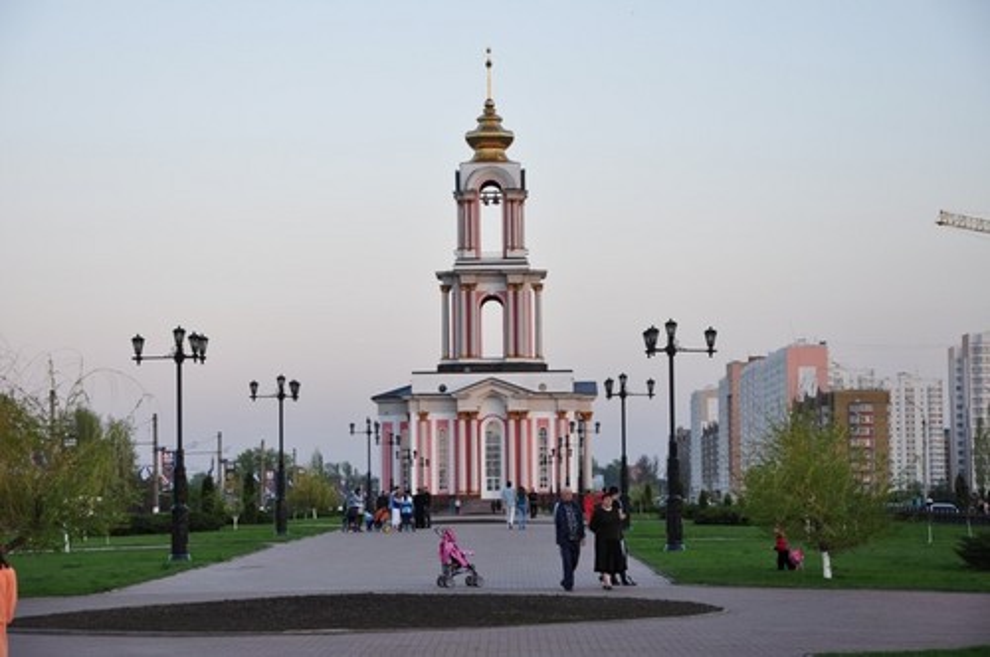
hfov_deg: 19.5
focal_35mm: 105
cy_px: 328
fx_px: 2884
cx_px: 495
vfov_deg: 13.0
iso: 200
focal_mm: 70
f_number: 8
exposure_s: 1/60
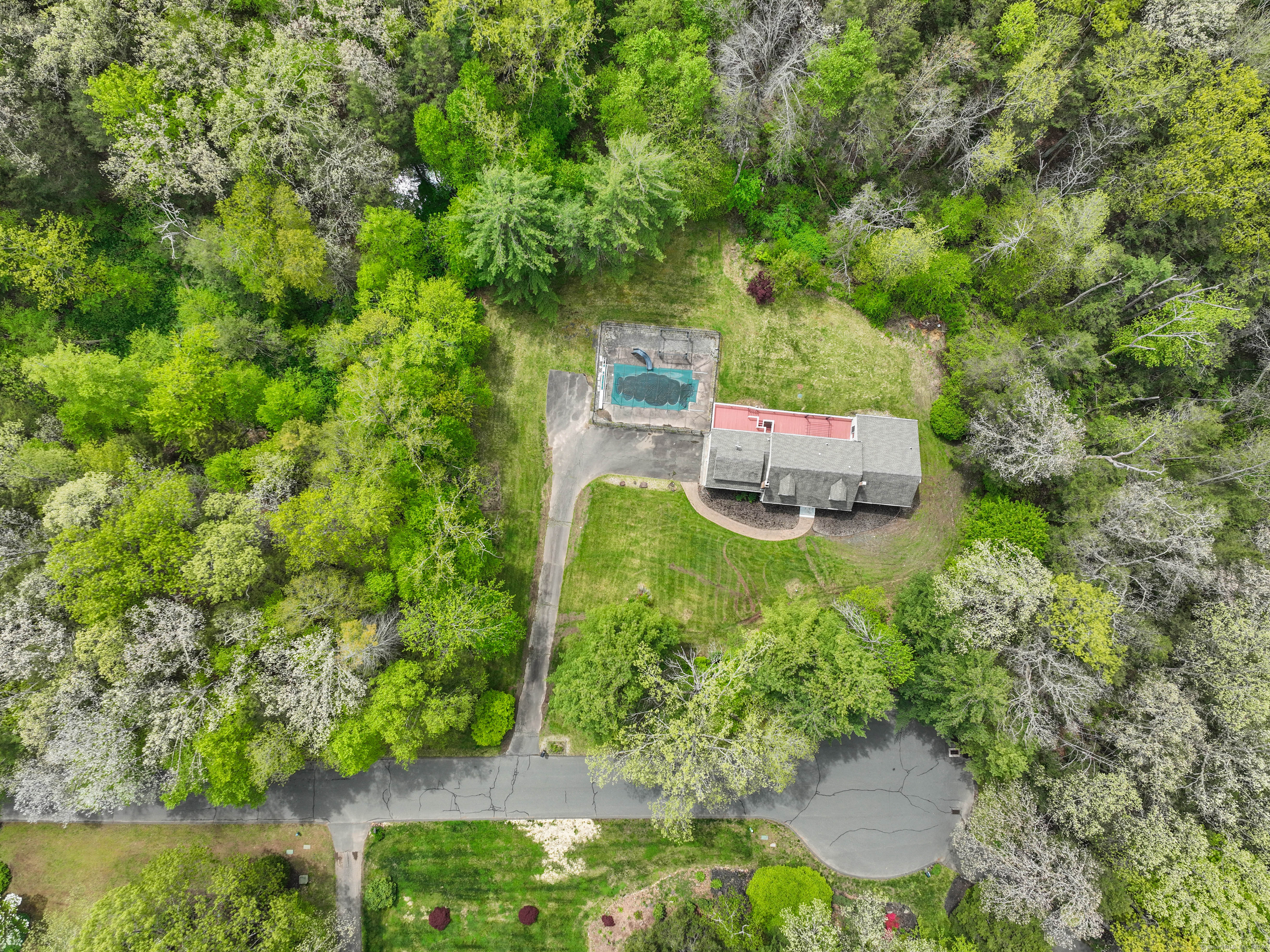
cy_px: 476
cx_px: 635
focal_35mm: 24
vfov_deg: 56.8
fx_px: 880
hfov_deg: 71.6
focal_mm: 12.29
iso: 100
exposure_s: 1/800
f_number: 2.8
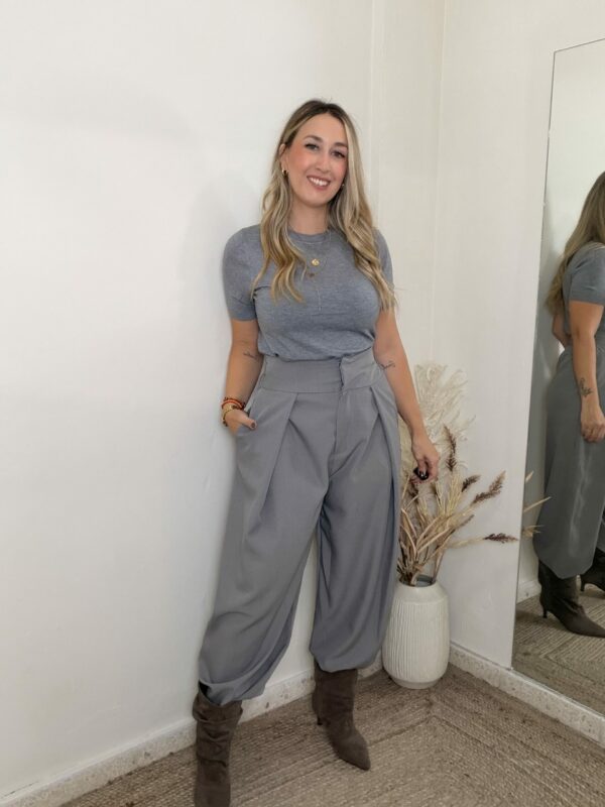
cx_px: 302
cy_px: 404
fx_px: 699
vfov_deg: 60.0
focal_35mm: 30
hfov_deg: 46.8
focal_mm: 2.71
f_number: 1.9
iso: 125
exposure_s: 1/60
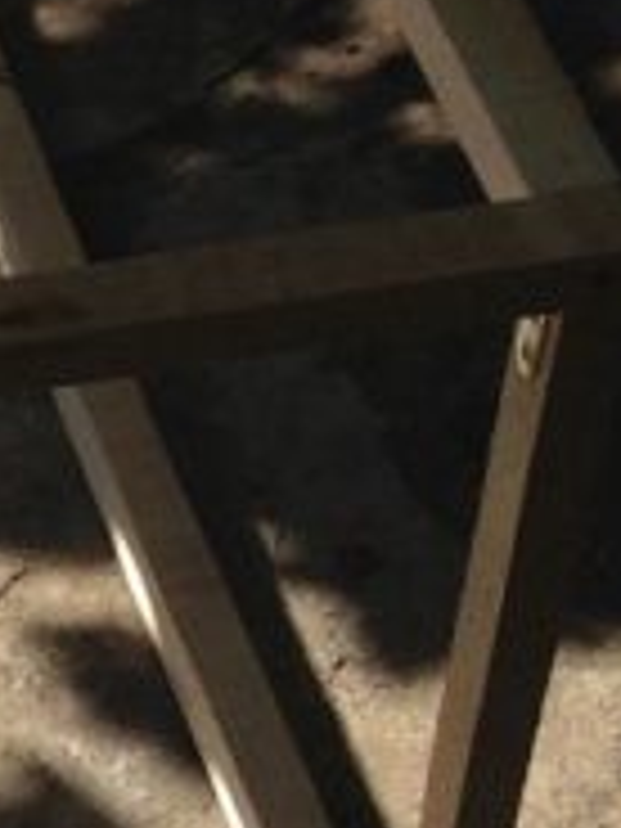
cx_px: -1094
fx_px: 4401
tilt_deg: -49.0
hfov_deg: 7.3
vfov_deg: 10.7
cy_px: 648
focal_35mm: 184
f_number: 2.4
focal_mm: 4.12
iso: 50
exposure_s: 1/1466
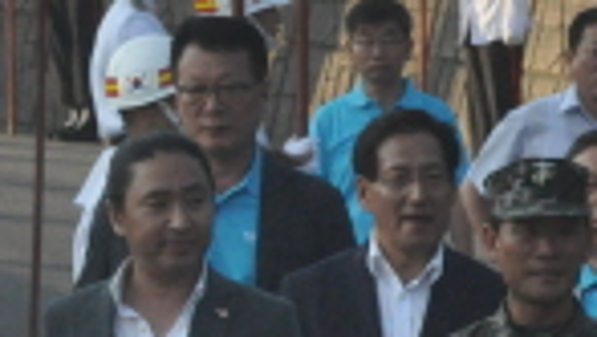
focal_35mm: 477
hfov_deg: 4.5
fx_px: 7558
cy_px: 302
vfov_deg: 2.6
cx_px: 1056
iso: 2500
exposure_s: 1/2000
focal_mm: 70
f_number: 9
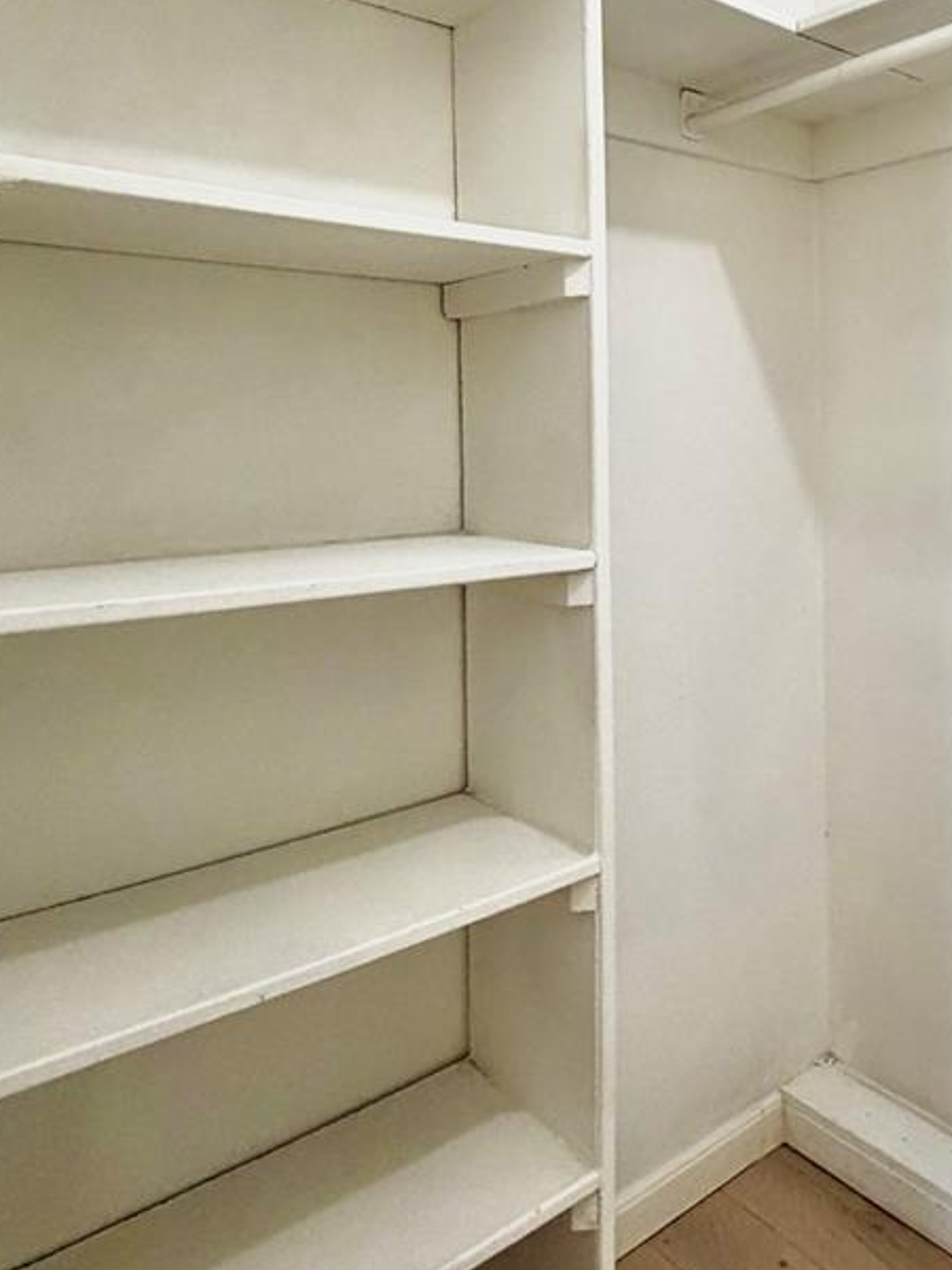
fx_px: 1027
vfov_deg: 61.8
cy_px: 415
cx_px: 937
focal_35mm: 28
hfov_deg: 43.2
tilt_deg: +0.9
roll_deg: +0.3
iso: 200
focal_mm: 2.22
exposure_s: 1/120
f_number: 2.2
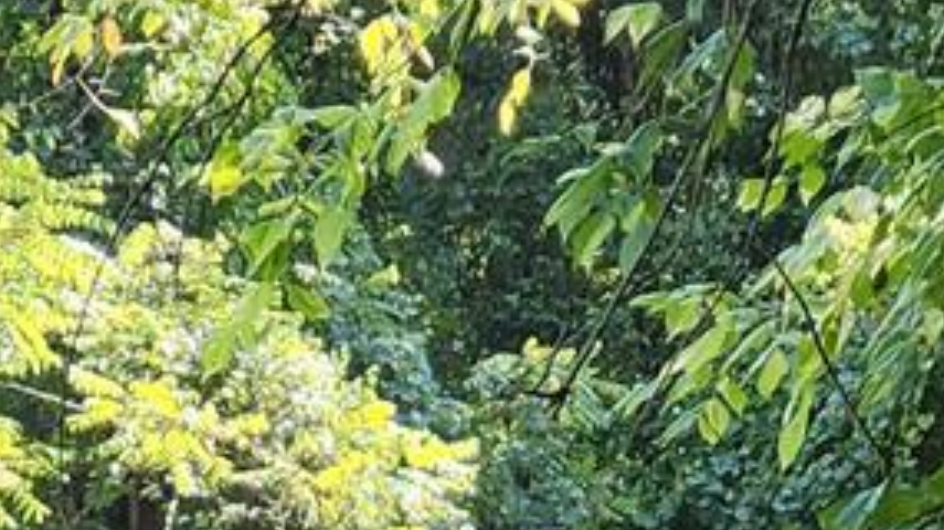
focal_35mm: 180
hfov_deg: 12.0
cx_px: 474
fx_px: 4503
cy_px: 1305
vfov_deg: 6.4
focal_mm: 5.4
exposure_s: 1/180
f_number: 1.8
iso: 32
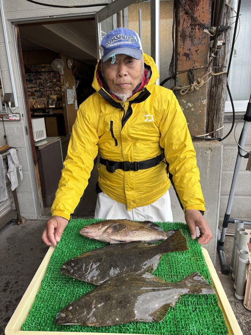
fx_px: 251
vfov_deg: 67.3
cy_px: 168
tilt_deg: -16.3
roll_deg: +1.7
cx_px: 126
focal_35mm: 26
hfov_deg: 53.0
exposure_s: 1/180
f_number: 1.6
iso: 40
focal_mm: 5.96
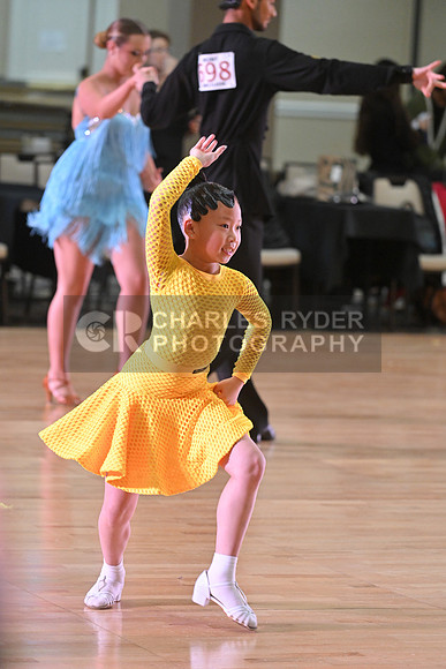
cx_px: 223
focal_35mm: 185
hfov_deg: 7.4
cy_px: 334
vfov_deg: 11.1
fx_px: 3436
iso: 3200
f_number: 5
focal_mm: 185
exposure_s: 1/320
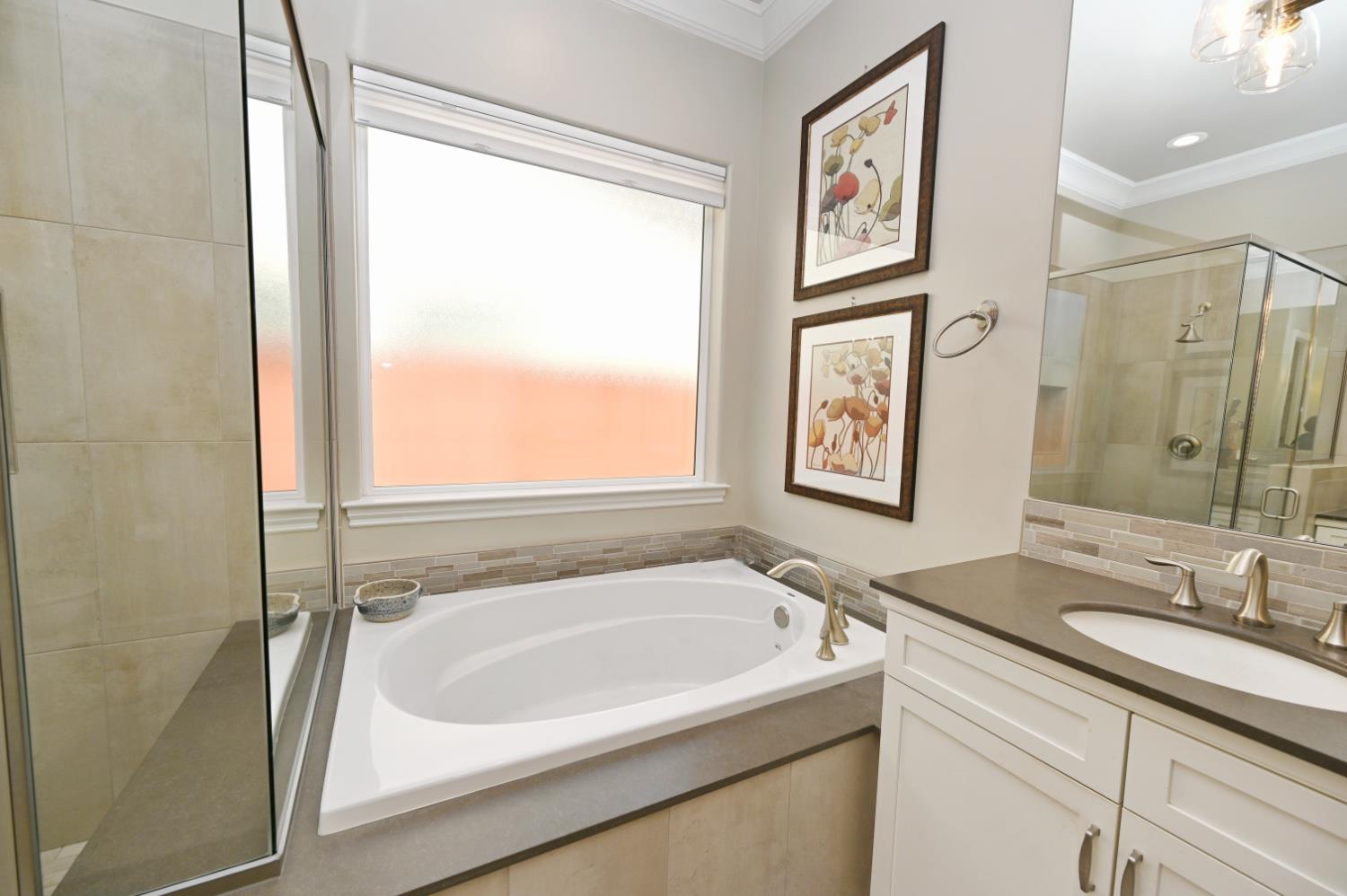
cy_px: 448
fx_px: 523
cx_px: 674
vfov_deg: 81.1
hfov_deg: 104.3
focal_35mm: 14
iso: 140
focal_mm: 14
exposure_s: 1/125
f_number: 5.6
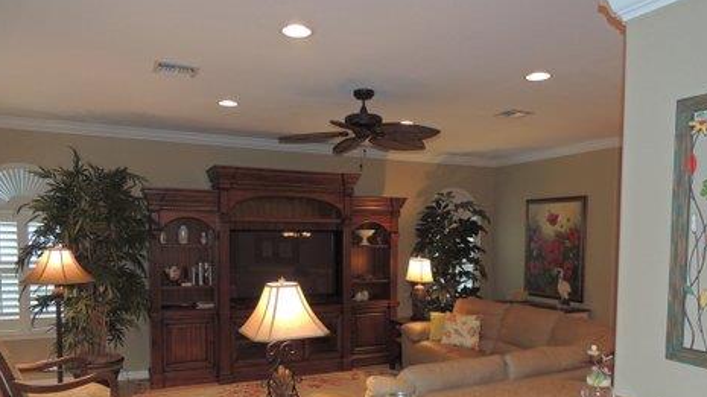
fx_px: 506
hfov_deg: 69.9
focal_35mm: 27
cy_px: 269
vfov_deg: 42.2
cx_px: 350
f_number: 3
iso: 200
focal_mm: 4.3
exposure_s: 1/30
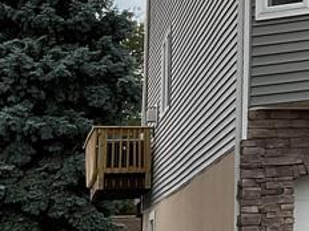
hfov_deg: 13.6
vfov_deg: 11.5
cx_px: 575
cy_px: 33
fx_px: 1143
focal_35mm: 128
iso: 16
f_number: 1.8
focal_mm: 3
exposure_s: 1/1311
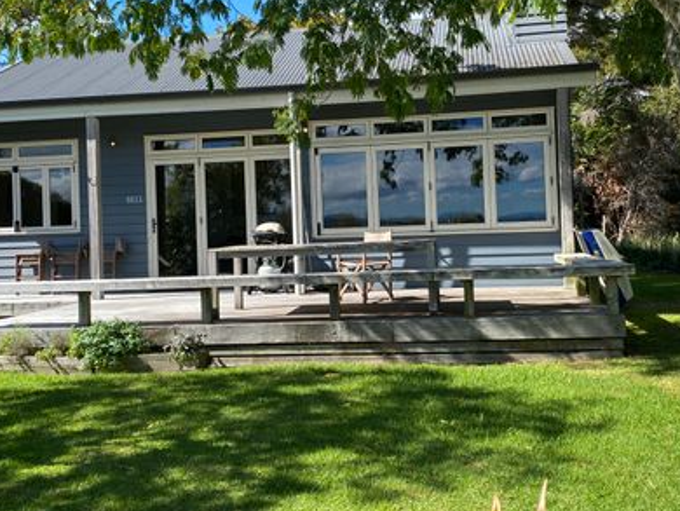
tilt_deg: +0.4
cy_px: 206
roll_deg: +1.6
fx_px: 786
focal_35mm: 40
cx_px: 345
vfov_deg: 35.9
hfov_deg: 46.8
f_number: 1.8
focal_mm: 4.25
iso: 32
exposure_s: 1/998
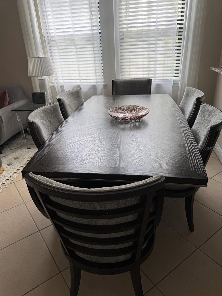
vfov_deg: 71.6
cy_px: 148
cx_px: 111
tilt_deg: -26.8
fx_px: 205
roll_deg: +3.7
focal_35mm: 24
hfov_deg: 56.8
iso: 125
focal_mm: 6.76
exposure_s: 1/120
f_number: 1.78
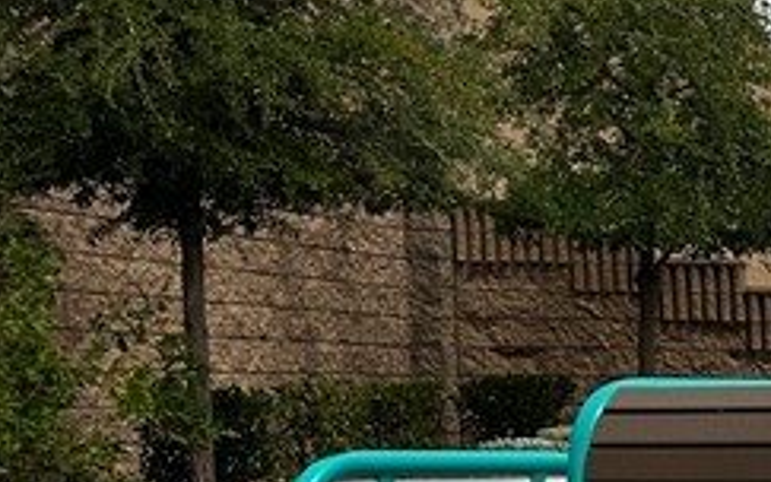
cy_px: 637
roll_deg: -0.9
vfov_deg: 11.9
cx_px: 1510
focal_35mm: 107
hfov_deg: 15.7
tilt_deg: -6.3
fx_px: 2249
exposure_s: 1/4545
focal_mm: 6.86
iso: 80
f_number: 1.78
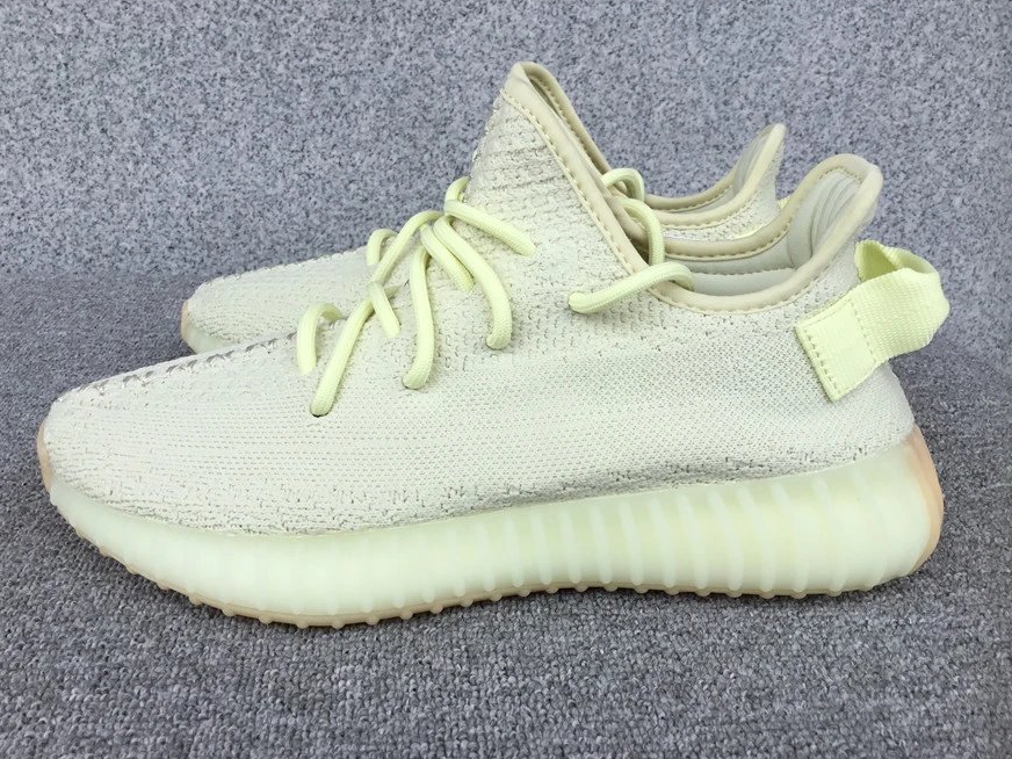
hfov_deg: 56.8
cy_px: 377
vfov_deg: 44.2
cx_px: 505
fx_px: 936
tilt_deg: -20.8
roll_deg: -1.2
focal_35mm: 32
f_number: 2.4
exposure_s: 1/734
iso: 25
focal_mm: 3.3
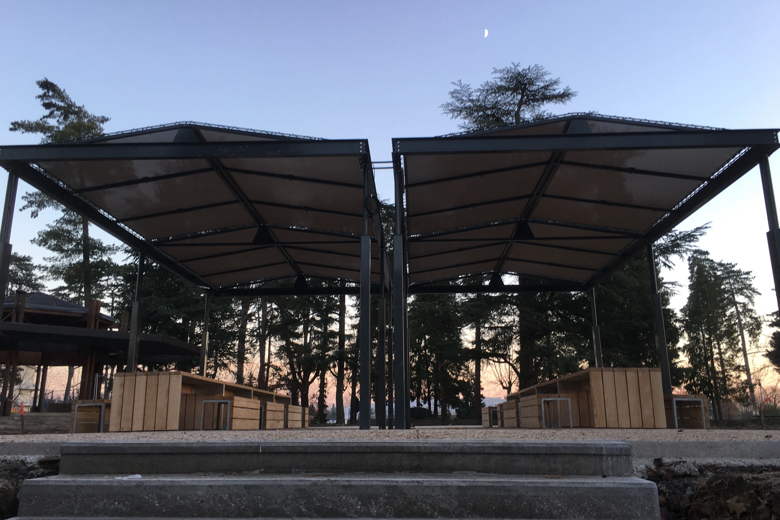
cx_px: 389
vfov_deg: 42.3
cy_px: 250
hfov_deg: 60.3
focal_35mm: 31
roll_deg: +0.7
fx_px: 672
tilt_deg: +14.4
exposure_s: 1/50
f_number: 2.2
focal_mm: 4.15
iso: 25
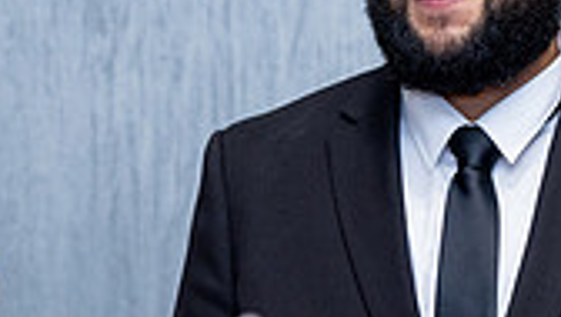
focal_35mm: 188
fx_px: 2800
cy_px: 279
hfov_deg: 11.4
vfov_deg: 6.5
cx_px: 498
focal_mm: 52
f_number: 2.8
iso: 1000
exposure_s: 1/160
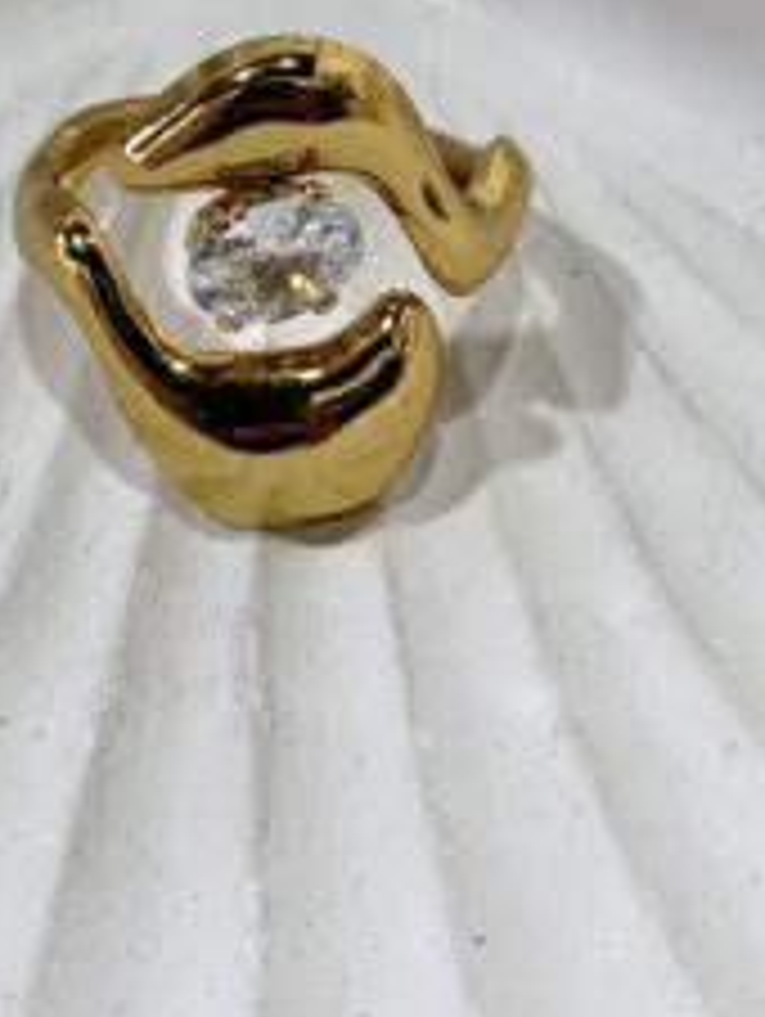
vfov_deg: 20.3
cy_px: -117
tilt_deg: -42.2
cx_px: 324
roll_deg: -0.5
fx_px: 2706
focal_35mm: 92
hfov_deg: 16.1
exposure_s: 1/100
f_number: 1.8
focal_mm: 4.25
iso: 80
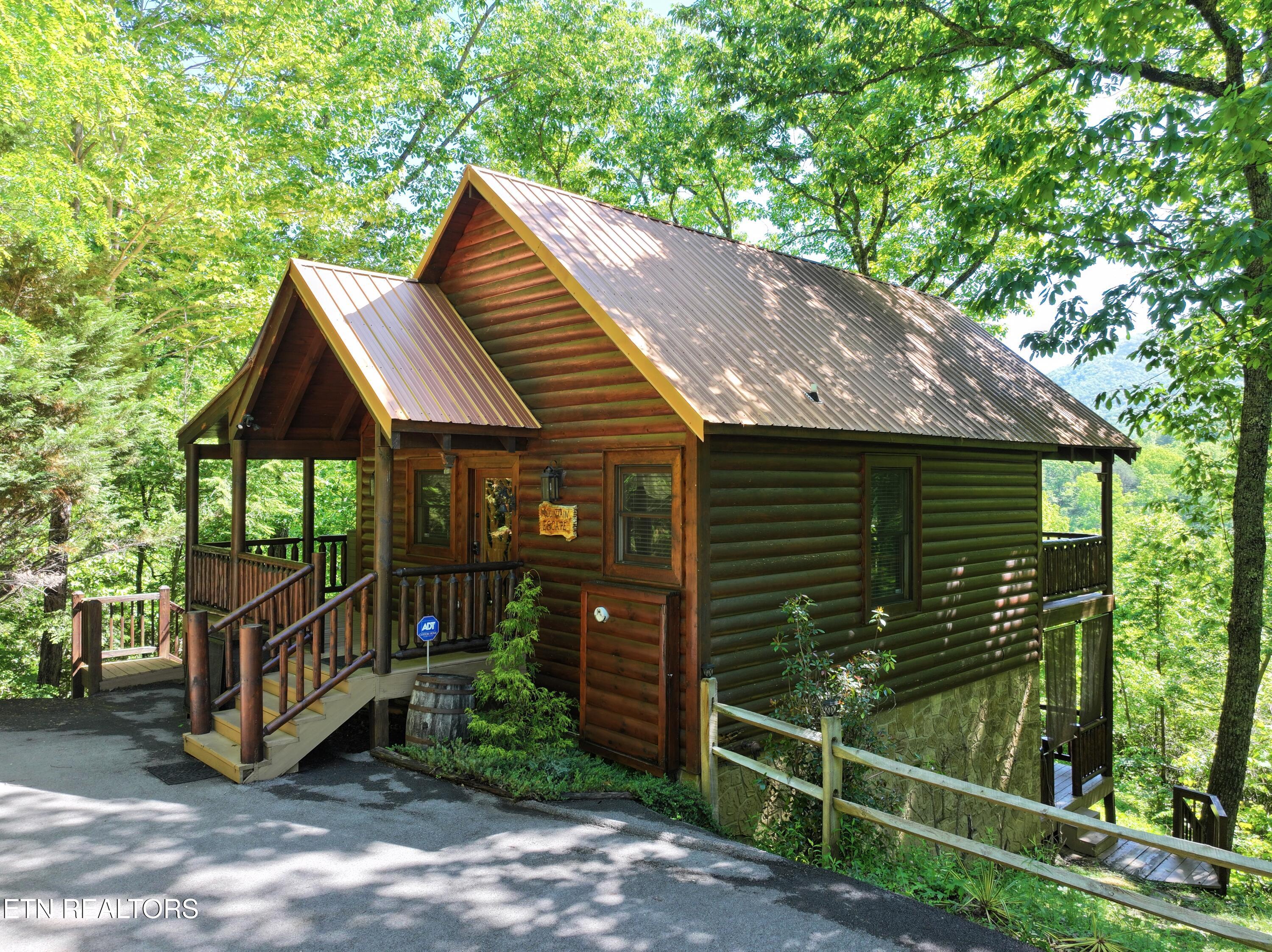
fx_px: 881
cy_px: 476
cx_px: 636
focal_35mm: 24
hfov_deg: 71.6
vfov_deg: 56.8
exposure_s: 1/320
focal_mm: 12.29
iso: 400
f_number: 2.8
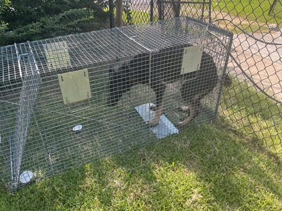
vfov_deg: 48.2
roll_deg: +0.2
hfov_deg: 61.7
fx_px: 236
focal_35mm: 29
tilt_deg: -31.0
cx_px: 141
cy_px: 106
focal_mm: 3
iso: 25
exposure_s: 1/353
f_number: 1.8
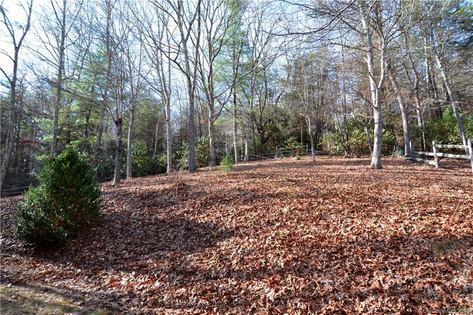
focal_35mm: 18
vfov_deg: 67.3
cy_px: 158
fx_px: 236
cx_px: 236
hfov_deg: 90.0
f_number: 5.6
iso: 200
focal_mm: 12
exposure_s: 1/125
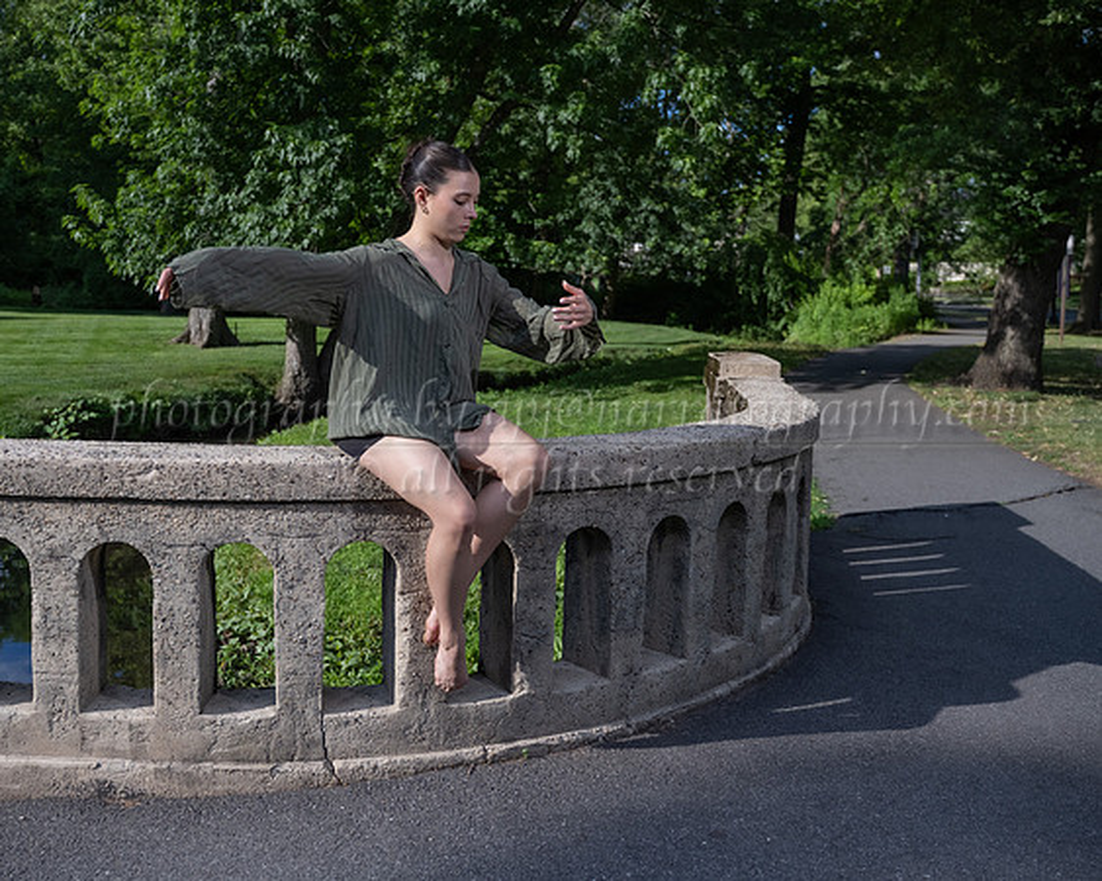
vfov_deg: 43.3
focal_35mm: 34
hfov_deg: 52.6
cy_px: 406
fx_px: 1108
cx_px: 451
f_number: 3.2
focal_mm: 28
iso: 400
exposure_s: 1/5000
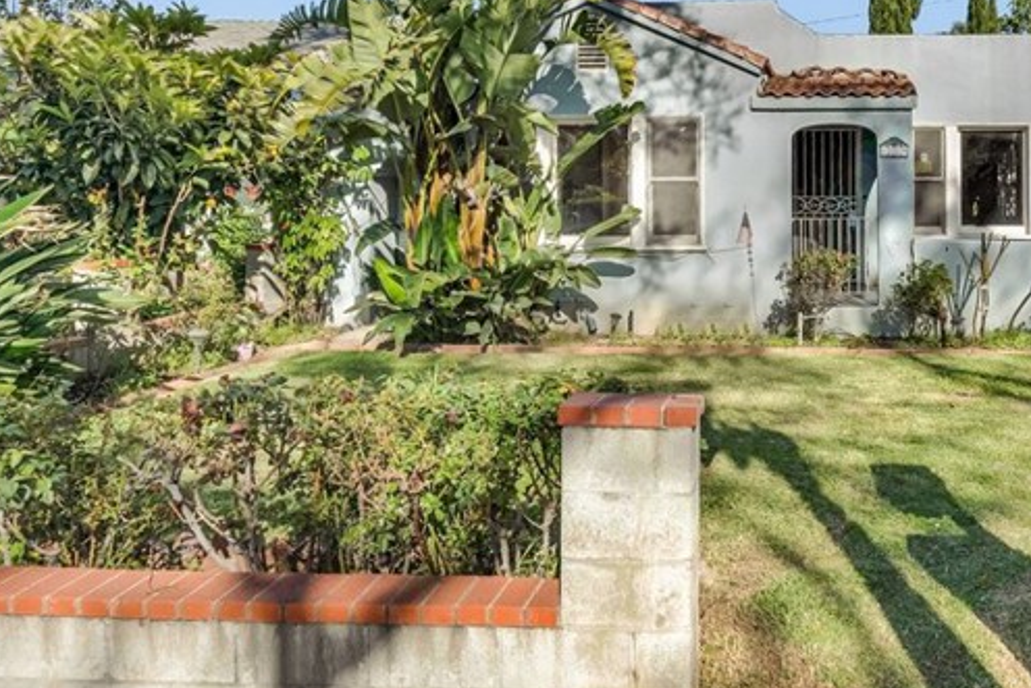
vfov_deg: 39.5
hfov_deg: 53.9
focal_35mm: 33
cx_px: 804
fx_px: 945
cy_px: 222
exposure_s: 1/125
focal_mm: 16
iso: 100
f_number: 8
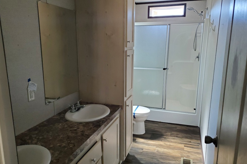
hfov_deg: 65.5
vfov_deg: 46.4
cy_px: 87
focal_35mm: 28
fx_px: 192
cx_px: 121
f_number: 1.5
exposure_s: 1/120
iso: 320
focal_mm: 4.3
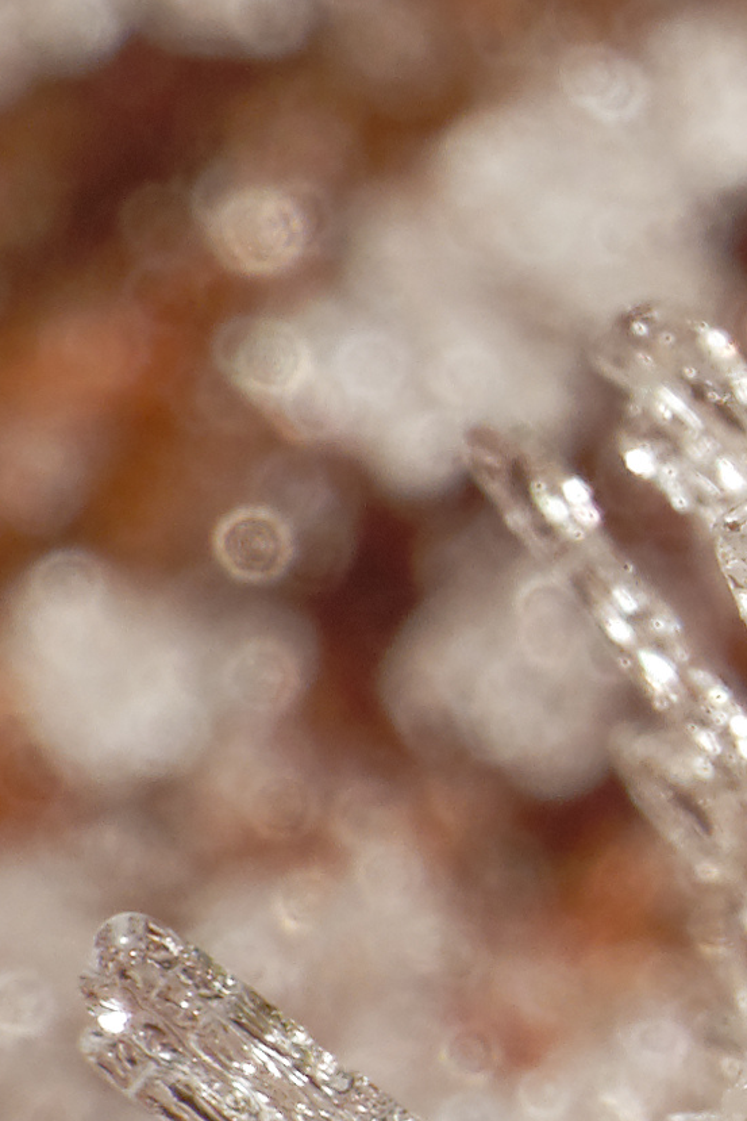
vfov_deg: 2.3
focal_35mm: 915
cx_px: 1860
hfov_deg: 1.5
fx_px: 28465
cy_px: 713
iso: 100
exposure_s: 1/250
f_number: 8
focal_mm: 42.6
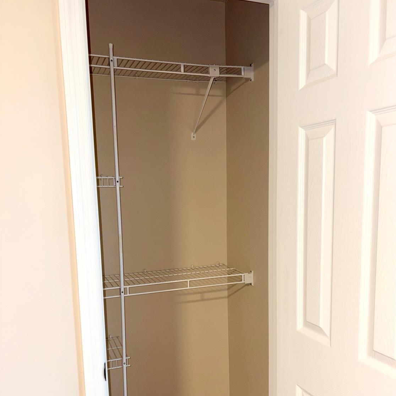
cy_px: 241
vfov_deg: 52.1
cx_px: 200
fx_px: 401
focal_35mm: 31
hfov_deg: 52.5
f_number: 1.6
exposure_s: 1/28
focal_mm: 5.96
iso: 50
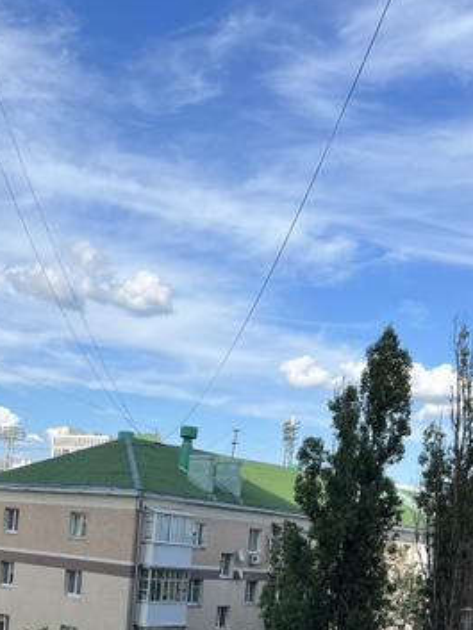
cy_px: 471
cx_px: 136
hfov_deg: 29.4
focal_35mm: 49
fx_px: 892
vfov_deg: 37.9
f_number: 1.5
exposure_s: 1/4115
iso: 50
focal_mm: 5.7
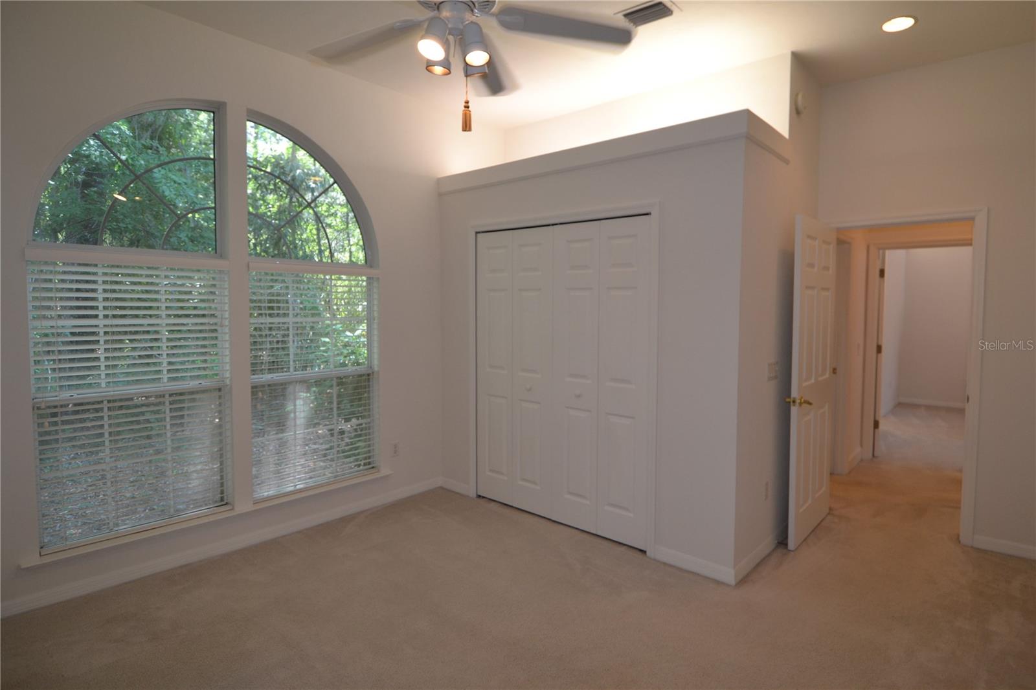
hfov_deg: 90.0
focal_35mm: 18
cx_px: 518
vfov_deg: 67.4
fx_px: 518
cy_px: 345
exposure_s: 1/80
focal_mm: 12
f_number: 4.5
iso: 400
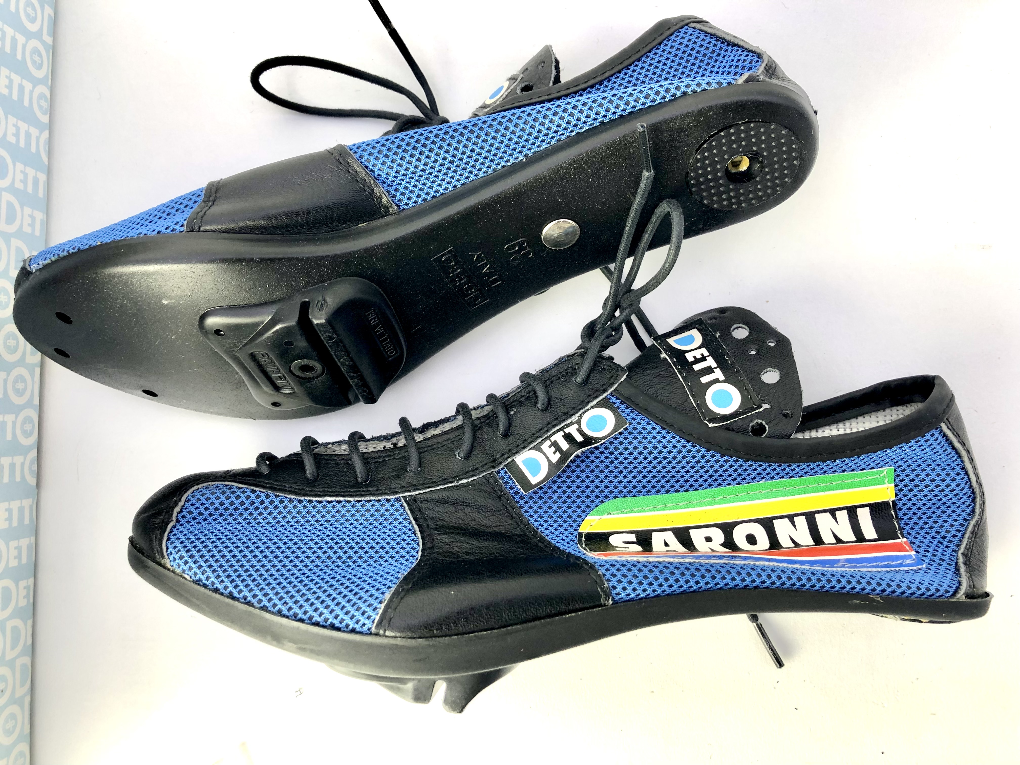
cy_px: 382
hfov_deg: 63.4
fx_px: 825
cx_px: 510
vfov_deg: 49.7
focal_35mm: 28
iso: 25
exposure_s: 1/33
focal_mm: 3.99
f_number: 1.8
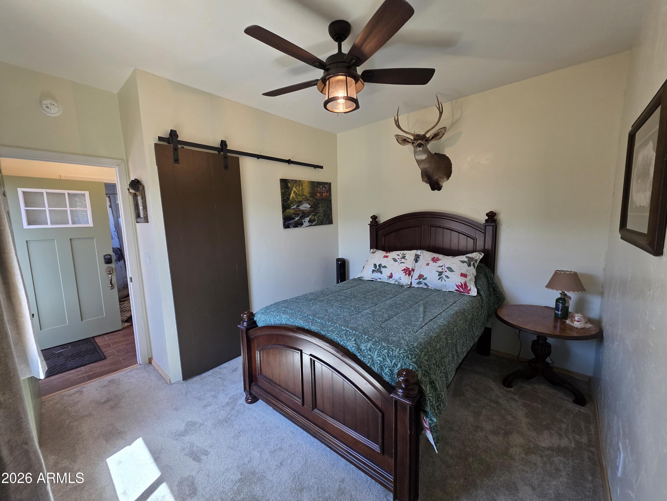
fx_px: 250
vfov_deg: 89.9
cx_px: 334
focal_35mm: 13
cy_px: 250
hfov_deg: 106.2
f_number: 1.9
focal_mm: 2.2
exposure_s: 1/120
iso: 250
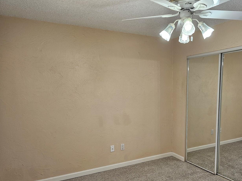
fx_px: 210
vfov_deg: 46.3
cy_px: 116
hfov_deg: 59.0
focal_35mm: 30
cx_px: 154
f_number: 1.7
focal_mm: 6.3
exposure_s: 1/120
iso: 80
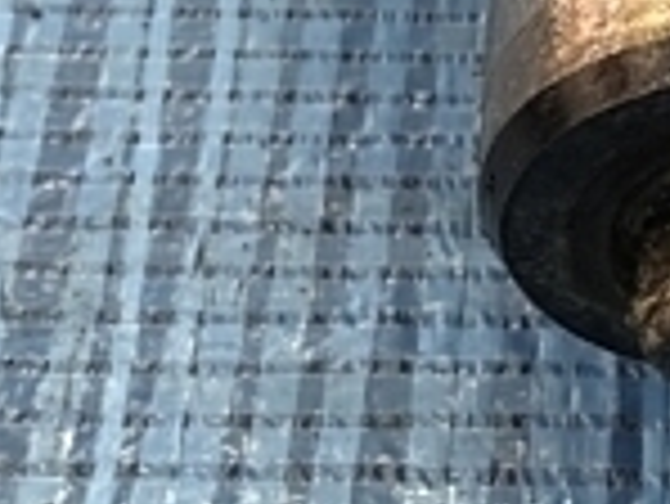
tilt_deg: -50.9
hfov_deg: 15.8
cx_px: 791
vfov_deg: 12.2
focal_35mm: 120
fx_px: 2324
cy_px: -45
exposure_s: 1/24
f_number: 1.8
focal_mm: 3.99
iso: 40
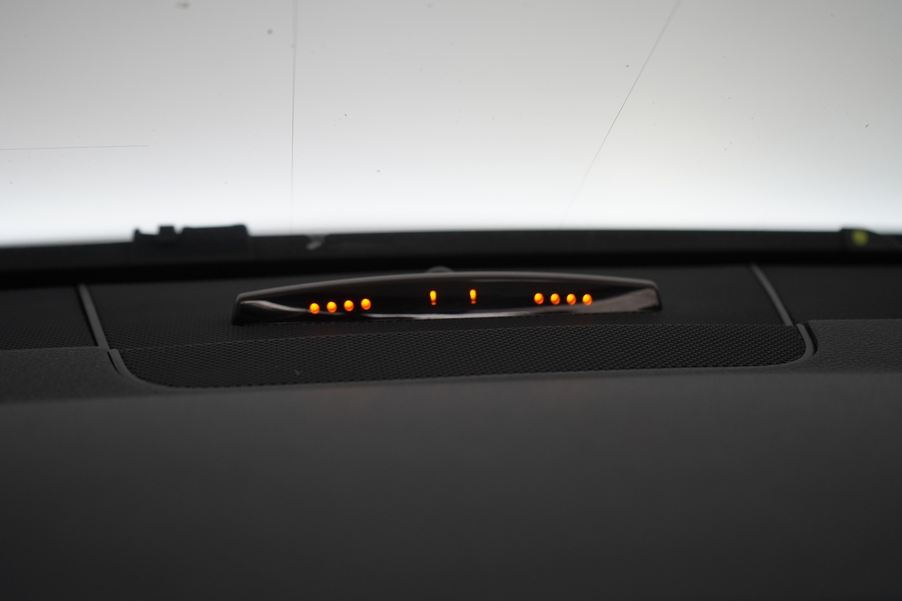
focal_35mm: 47
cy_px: 300
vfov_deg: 28.6
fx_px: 1178
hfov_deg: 41.9
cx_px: 451
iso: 640
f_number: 4.5
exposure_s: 1/40
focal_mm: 47
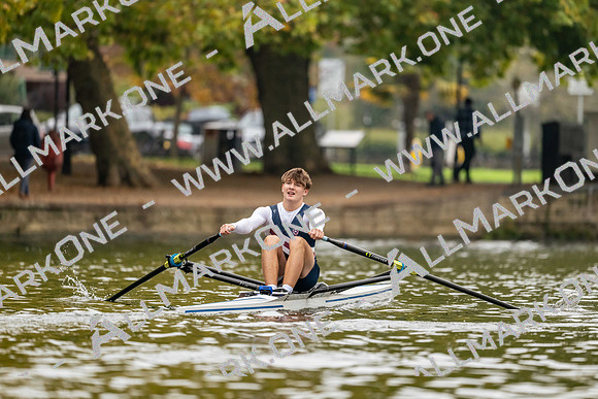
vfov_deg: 3.4
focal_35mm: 400
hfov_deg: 5.2
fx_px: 6646
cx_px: 299
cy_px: 200
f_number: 4.5
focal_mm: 400
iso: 2500
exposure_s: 1/2500
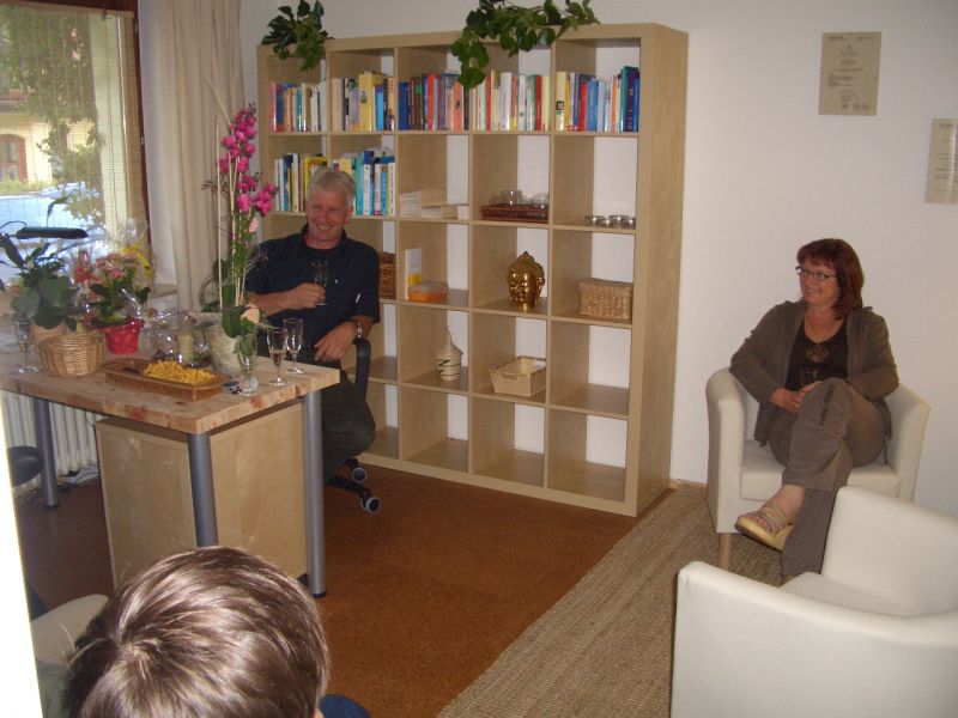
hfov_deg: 52.6
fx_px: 969
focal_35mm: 35
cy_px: 359
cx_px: 479
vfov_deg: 40.7
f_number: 2.6
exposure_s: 1/60
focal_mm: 5.8
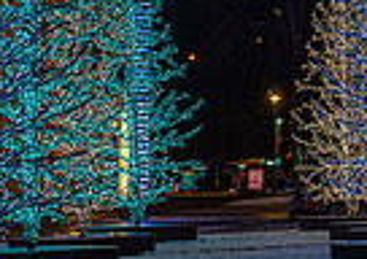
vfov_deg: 8.4
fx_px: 1661
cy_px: -287
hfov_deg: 12.4
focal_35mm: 160
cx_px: 415
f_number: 6.3
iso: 100
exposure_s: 1/8
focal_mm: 35
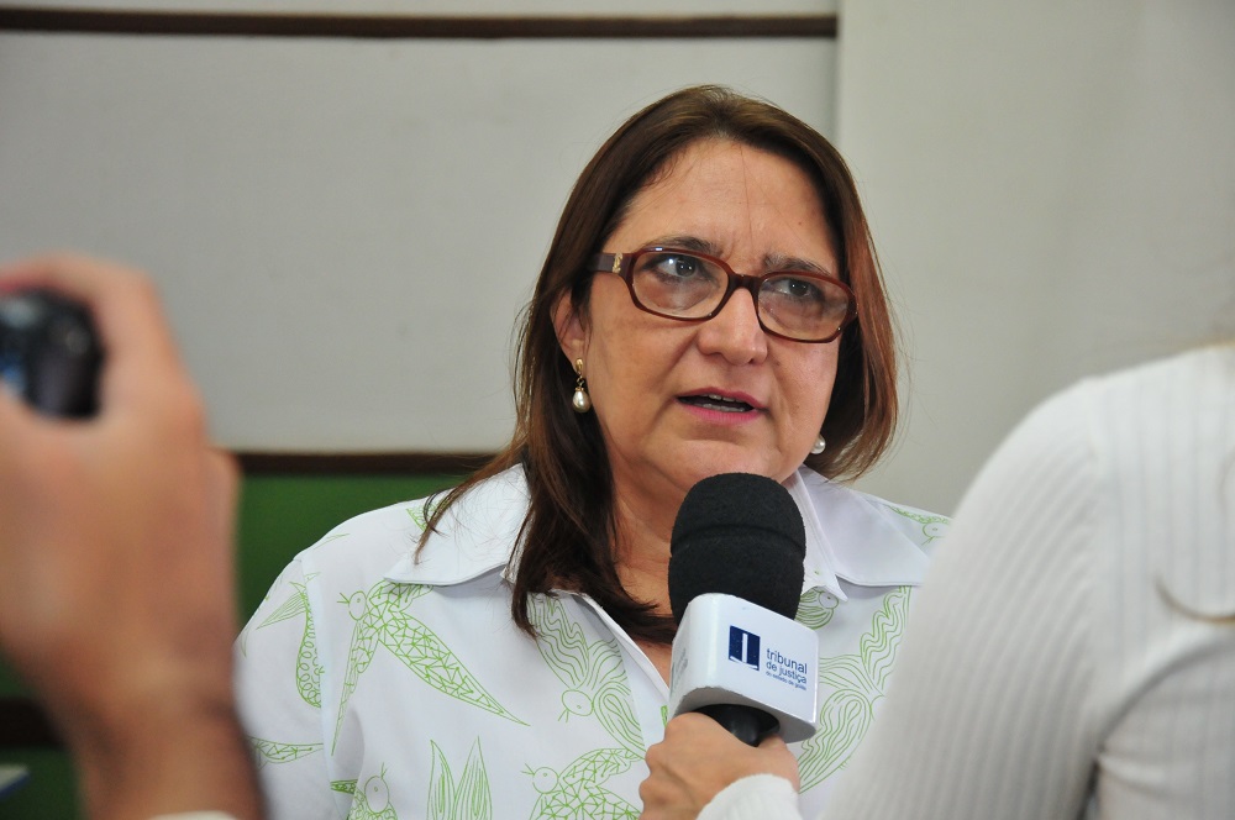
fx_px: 3597
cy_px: 410
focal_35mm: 105
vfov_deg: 13.0
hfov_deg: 19.5
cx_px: 618
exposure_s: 1/125
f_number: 5.6
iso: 1250
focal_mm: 70
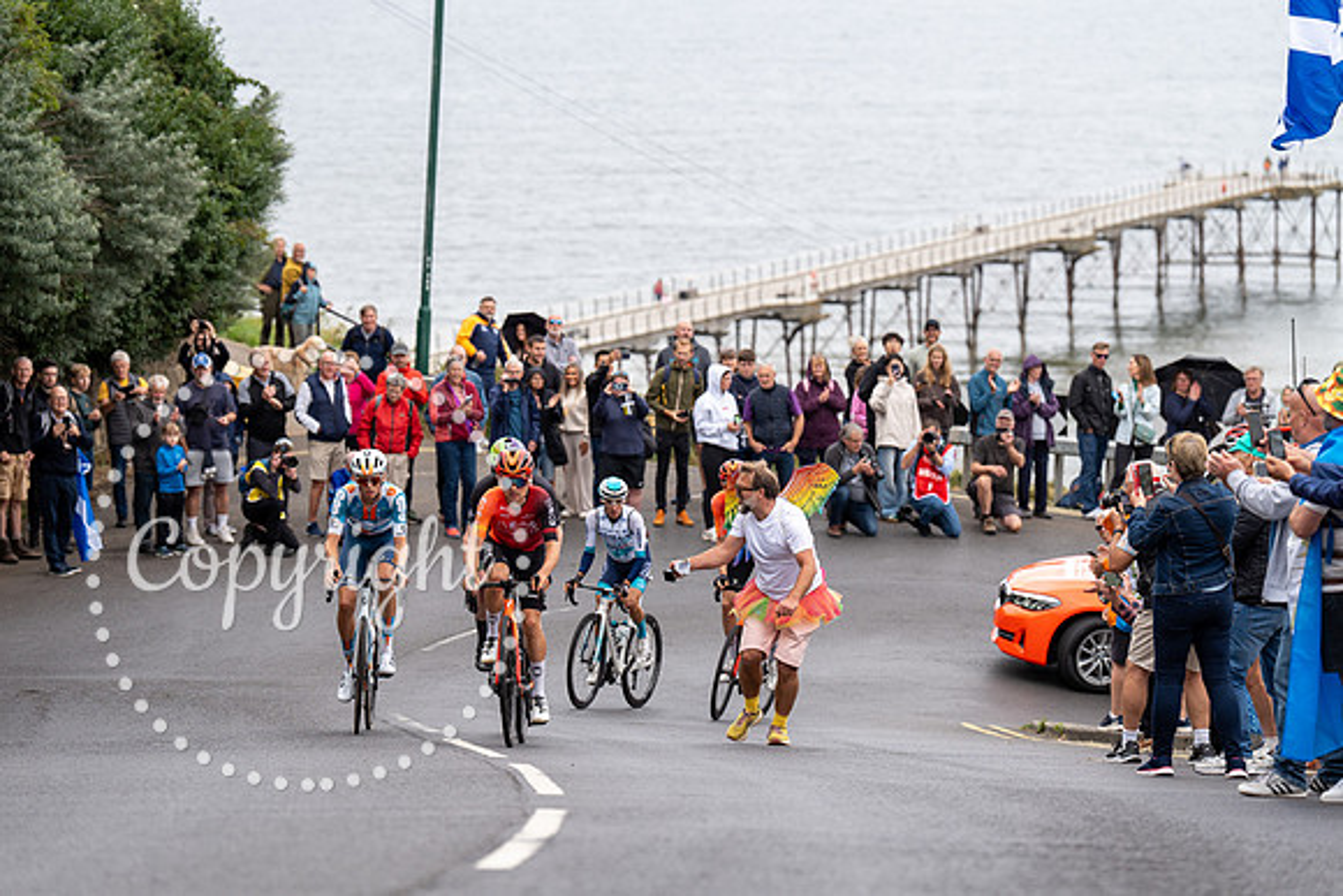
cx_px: 672
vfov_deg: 10.3
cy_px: 448
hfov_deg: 15.4
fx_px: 4963
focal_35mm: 133
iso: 320
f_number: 3.5
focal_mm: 133
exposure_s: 1/1000
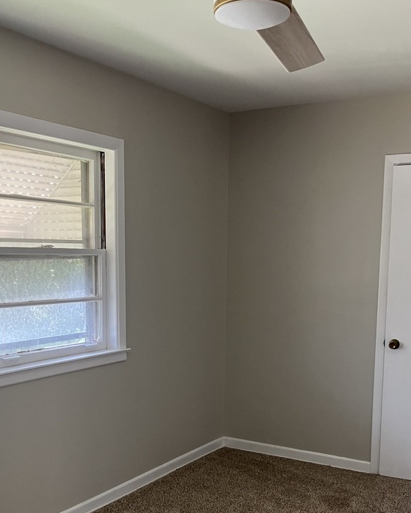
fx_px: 654
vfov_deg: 42.1
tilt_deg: -5.9
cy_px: 360
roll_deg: -1.0
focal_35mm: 43
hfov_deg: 34.9
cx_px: 191
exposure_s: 1/60
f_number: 1.8
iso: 100
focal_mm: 3.99
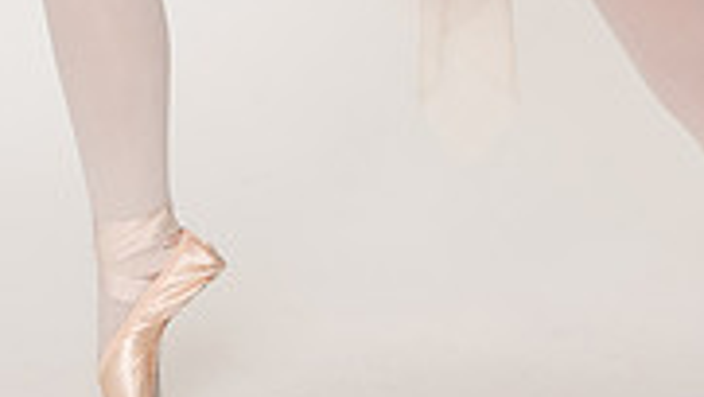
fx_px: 3081
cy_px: -360
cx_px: 527
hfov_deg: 13.0
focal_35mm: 165
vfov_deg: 7.1
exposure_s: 1/250
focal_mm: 35
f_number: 4.5
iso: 400
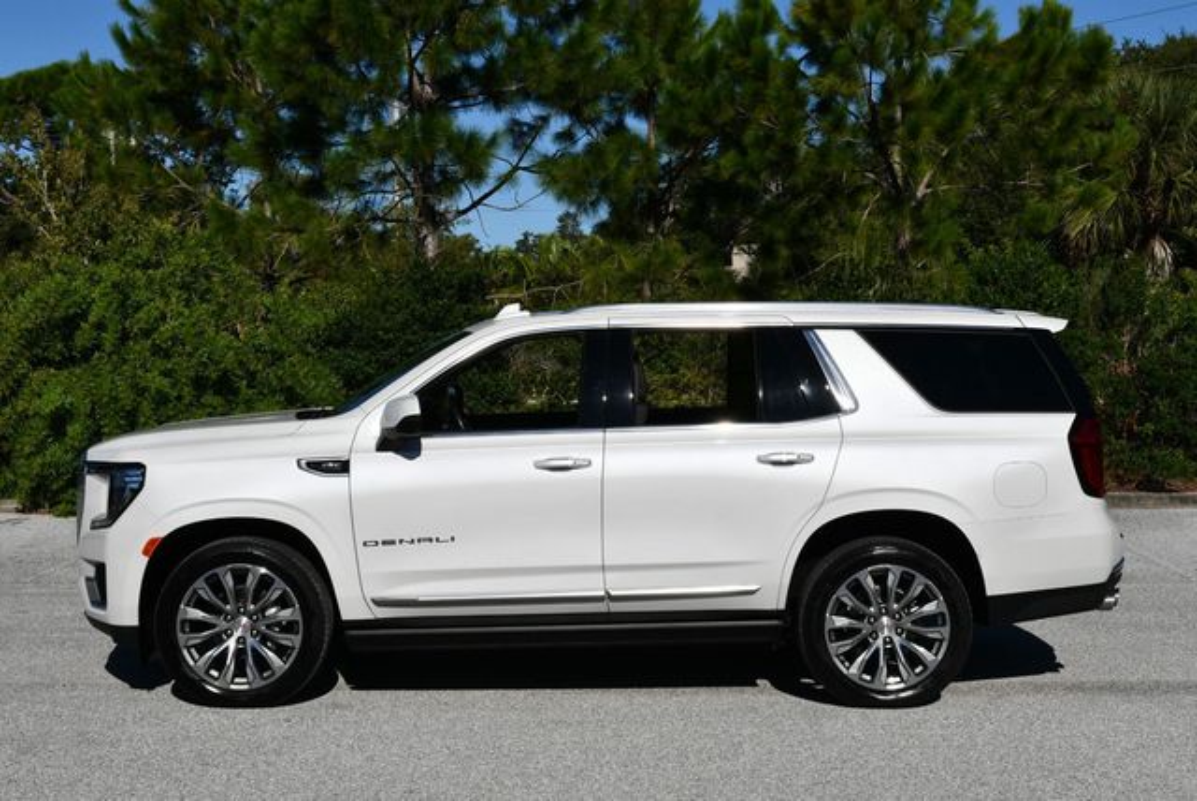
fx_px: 1731
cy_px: 400
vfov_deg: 26.0
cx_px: 598
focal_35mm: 52
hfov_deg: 38.2
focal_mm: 26
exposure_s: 1/400
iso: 100
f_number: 10
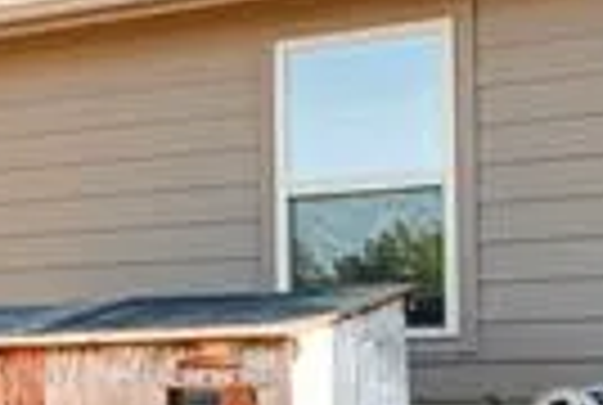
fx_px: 2048
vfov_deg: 11.2
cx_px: -315
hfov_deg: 15.4
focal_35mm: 122
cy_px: 371
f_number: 7.1
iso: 100
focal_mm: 16
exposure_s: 1/200
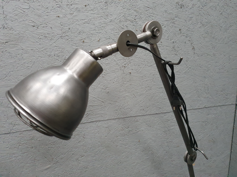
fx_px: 178
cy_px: 88
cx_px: 118
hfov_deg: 67.3
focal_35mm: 26
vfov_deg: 53.1
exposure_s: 1/50
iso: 500
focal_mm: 4.32
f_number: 1.5
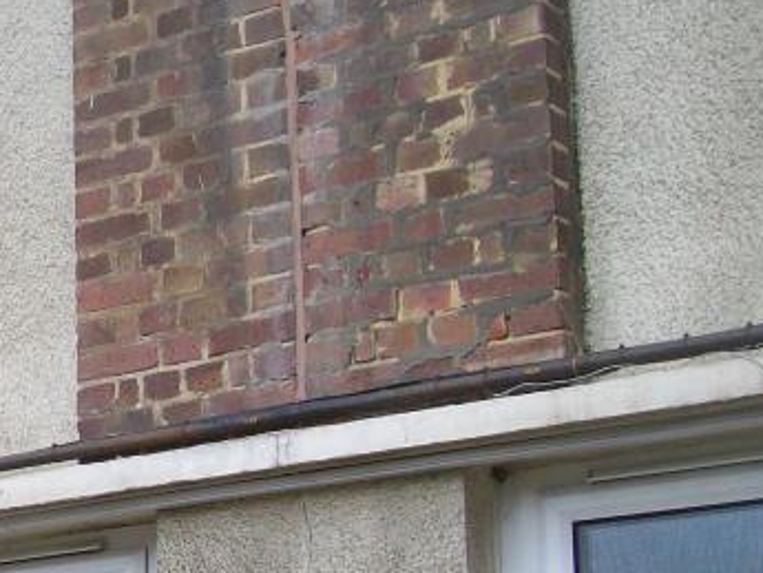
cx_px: -338
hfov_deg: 17.7
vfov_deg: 14.5
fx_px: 2227
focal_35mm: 101
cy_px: 520
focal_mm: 6.1
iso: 64
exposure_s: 1/250
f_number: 2.7
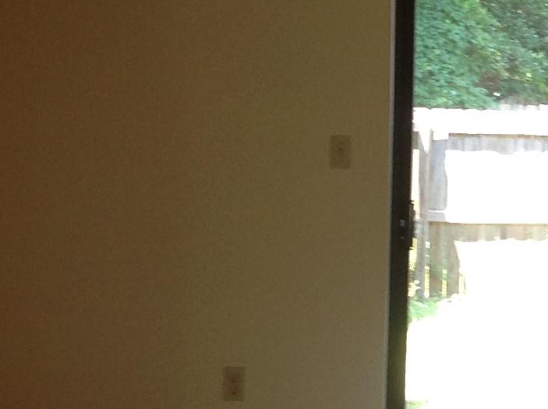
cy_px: 164
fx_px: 2039
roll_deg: -1.1
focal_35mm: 129
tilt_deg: -2.2
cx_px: 847
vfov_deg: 11.5
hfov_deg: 14.2
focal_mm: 4.28
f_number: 2.4
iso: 64
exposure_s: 1/40
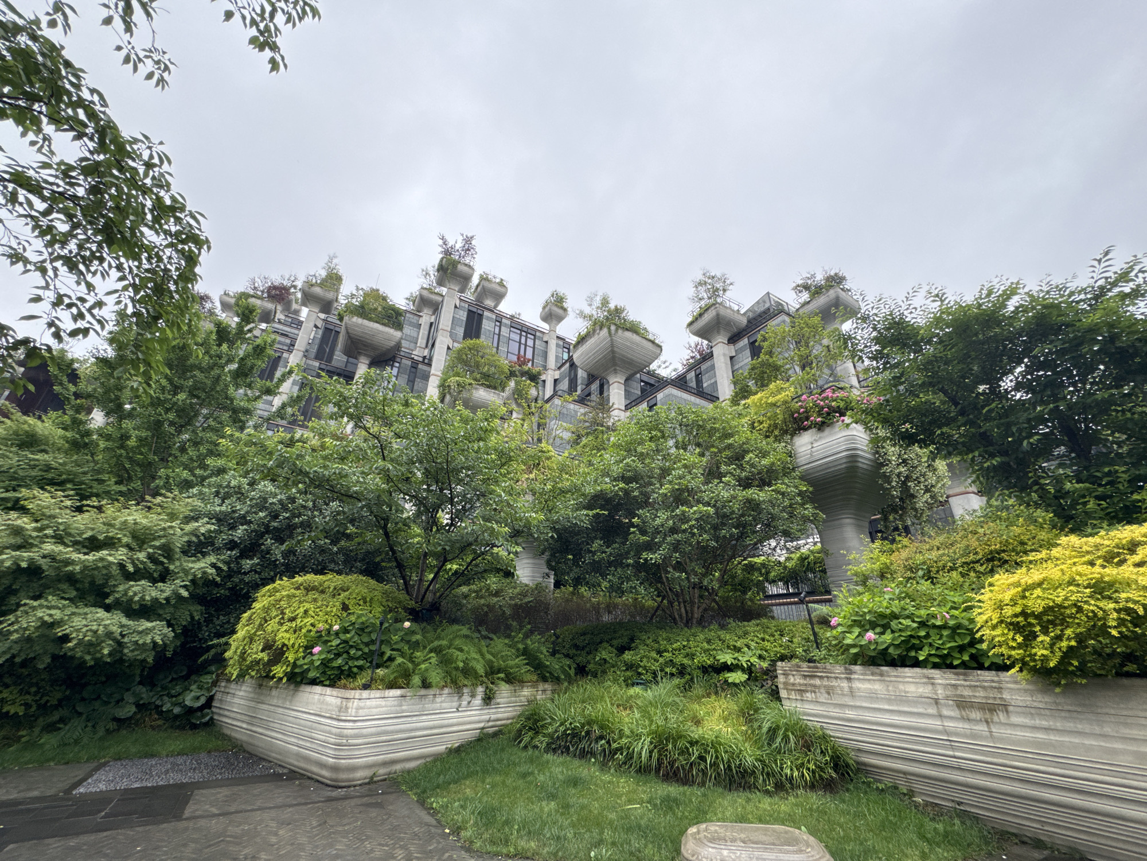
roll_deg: -0.9
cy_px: 430
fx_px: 464
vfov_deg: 85.7
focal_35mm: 14
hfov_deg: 102.1
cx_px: 574
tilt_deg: +25.3
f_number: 2.2
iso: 40
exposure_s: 1/275
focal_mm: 2.22
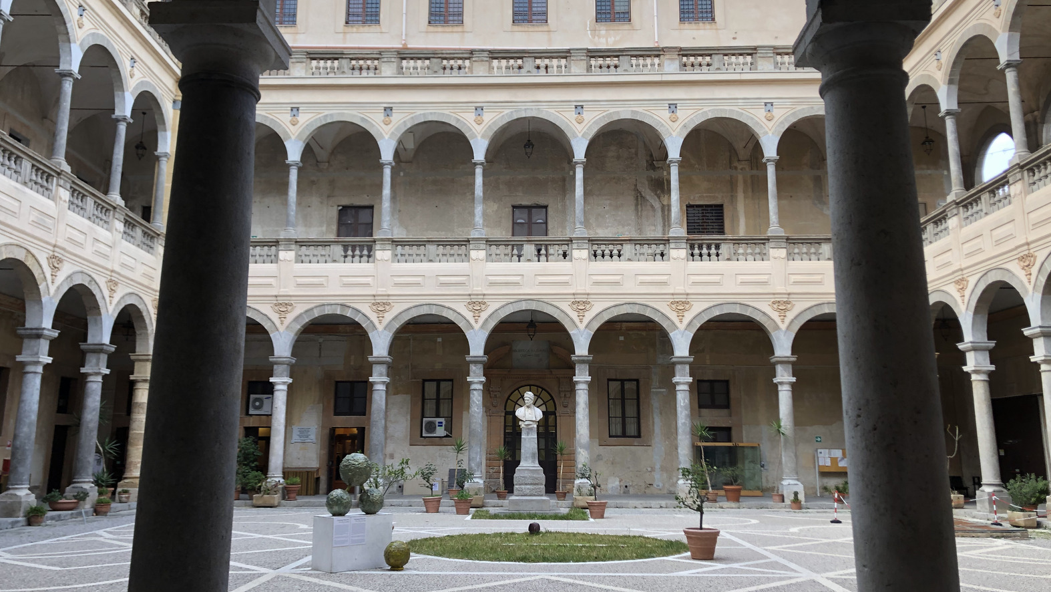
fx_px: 864
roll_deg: +0.6
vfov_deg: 37.7
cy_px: 263
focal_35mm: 31
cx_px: 523
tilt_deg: +10.9
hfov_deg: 62.6
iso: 20
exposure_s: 1/120
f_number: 1.8
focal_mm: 4
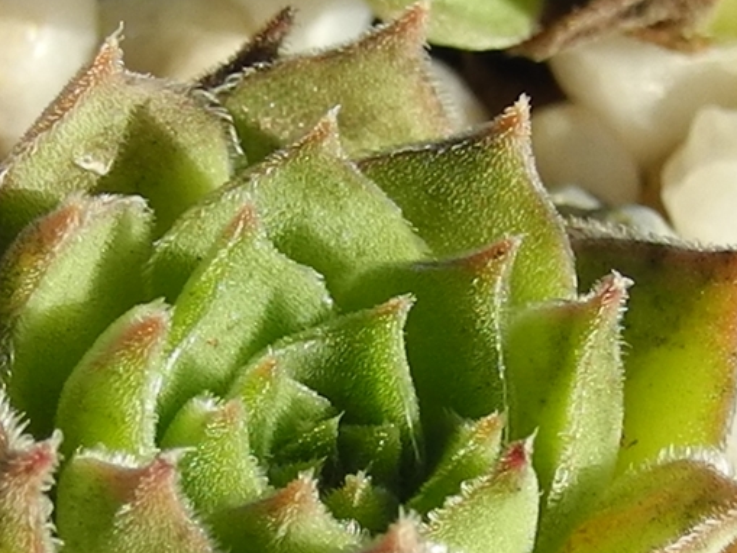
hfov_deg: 42.6
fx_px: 937
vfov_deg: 32.5
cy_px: 381
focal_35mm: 44
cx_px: 278
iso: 100
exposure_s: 1/1000
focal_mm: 6
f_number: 3.2
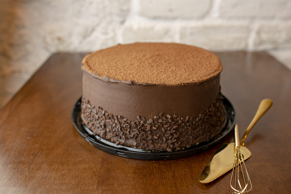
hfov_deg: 54.4
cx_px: 146
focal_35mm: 35
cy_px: 97
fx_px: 283
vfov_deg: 37.9
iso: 800
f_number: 3.5
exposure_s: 1/160
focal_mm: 35
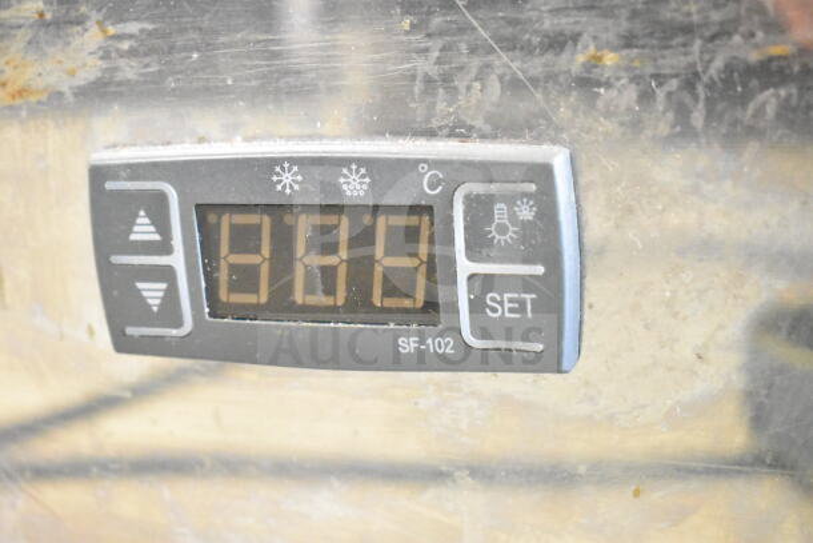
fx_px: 1355
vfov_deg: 22.6
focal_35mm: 60
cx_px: 406
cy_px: 272
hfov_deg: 33.4
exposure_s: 1/60
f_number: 5
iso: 25600
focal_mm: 40
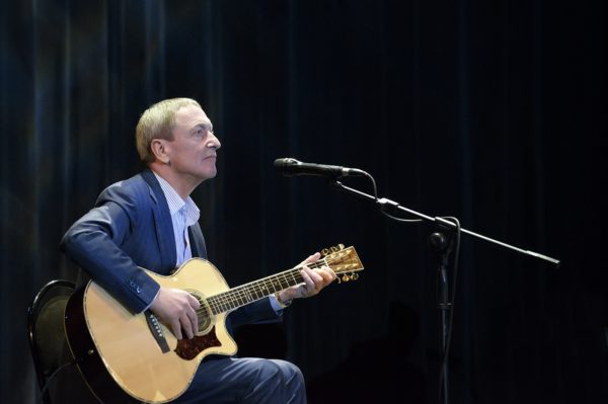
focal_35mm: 140
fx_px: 2362
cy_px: 202
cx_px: 304
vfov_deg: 9.8
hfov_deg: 14.7
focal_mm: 140
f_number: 4.8
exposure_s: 1/125
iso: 9000
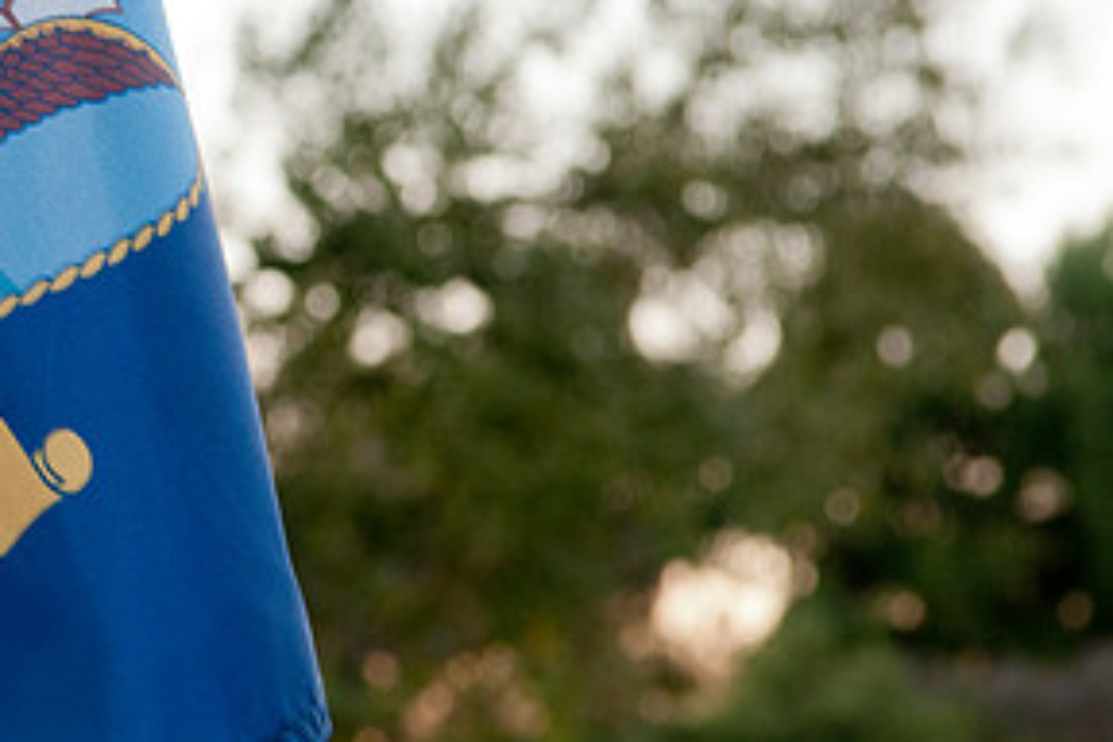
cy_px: 327
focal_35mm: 166
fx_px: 5132
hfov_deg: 12.2
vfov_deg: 8.3
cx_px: -4
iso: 640
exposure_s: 1/80
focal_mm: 55
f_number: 6.3
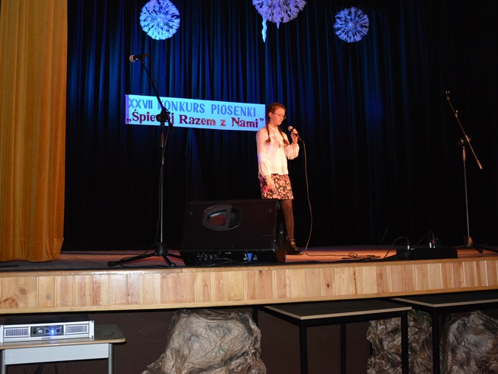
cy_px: 168
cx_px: 237
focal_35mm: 38
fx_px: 541
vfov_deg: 38.1
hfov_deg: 49.4
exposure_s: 1/60
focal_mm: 21
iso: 3200
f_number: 3.8
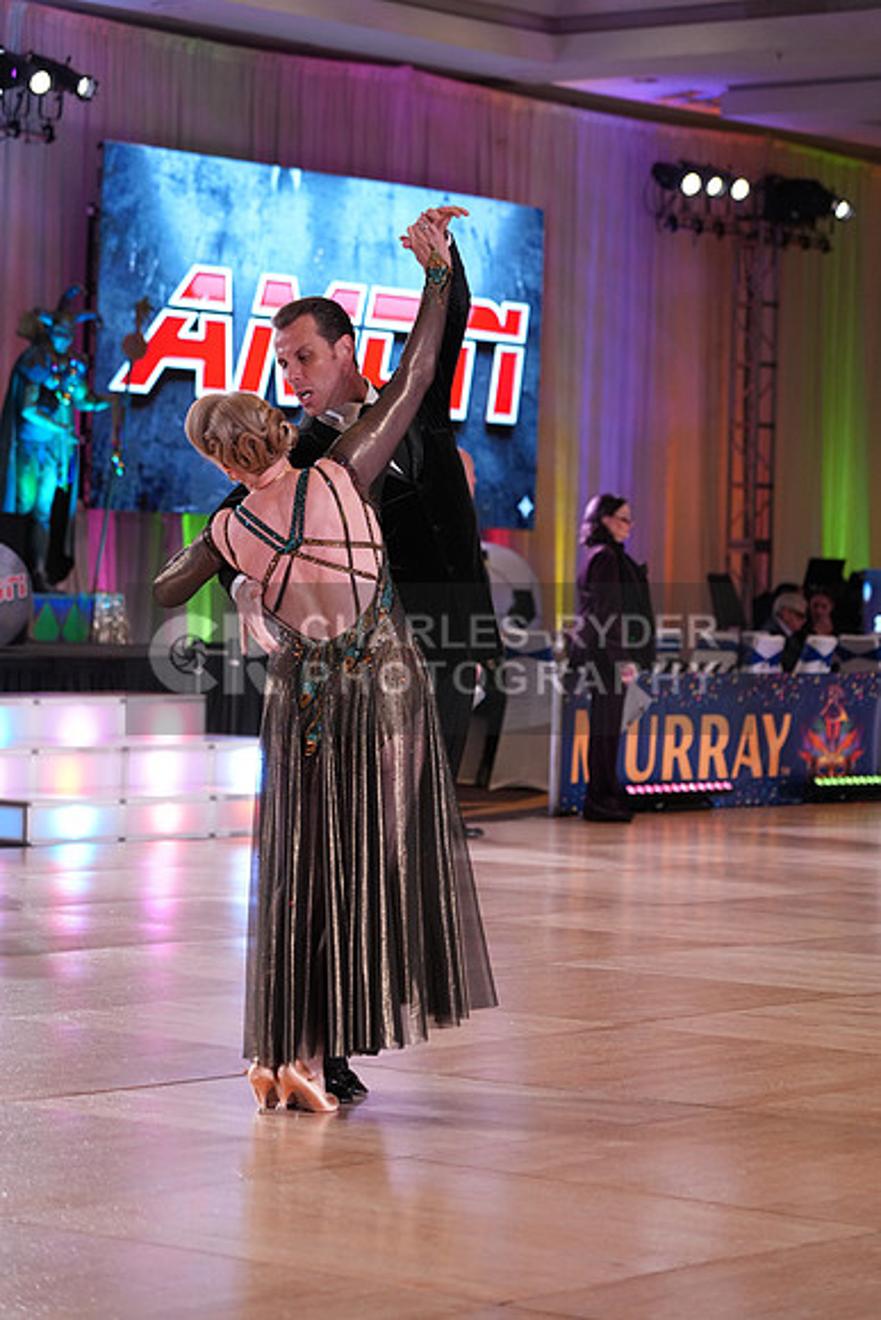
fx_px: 3852
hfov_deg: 13.0
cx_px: 440
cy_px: 660
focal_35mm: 105
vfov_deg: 19.5
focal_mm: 105
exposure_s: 1/400
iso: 2000
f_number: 4
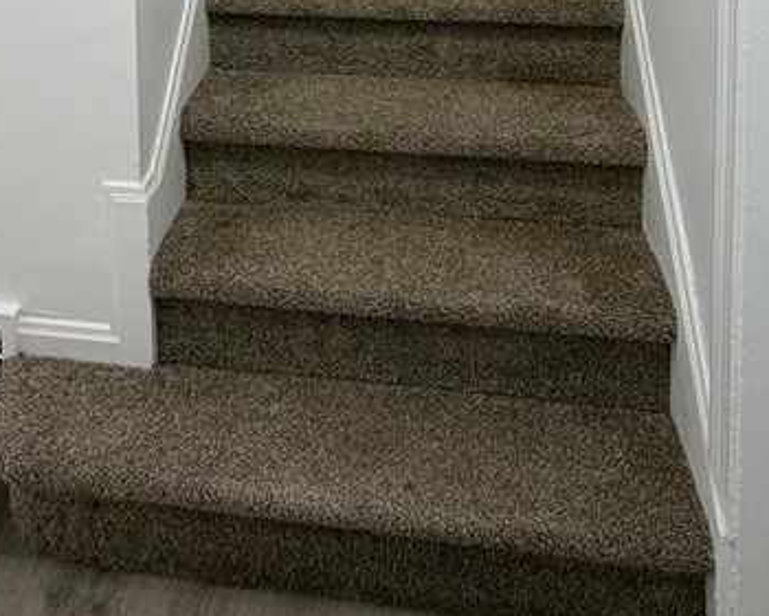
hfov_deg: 45.4
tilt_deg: -3.7
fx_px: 910
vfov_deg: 29.4
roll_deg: +1.4
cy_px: -202
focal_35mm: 40
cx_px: 286
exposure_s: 1/120
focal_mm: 2.22
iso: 160
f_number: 2.2
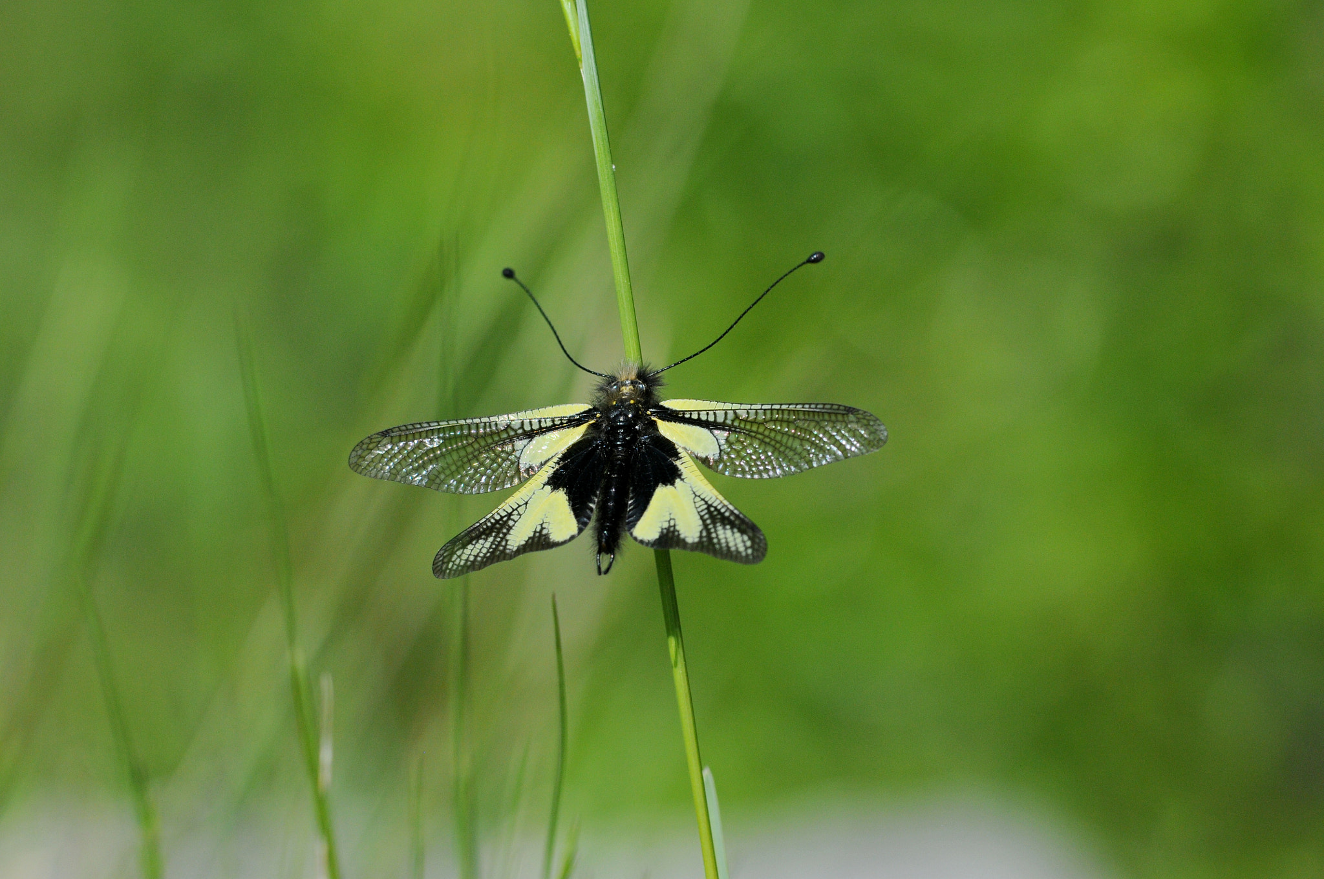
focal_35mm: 278
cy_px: 440
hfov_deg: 7.4
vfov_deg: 4.9
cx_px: 662
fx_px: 10193
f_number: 5.6
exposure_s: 1/1600
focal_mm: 185
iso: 400
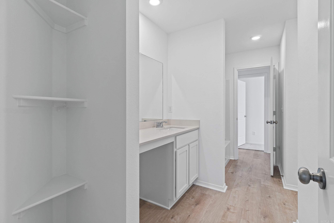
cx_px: 167
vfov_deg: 72.0
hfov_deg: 95.0
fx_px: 153
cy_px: 112
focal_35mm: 16
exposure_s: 1/4
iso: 250
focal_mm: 11
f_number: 9
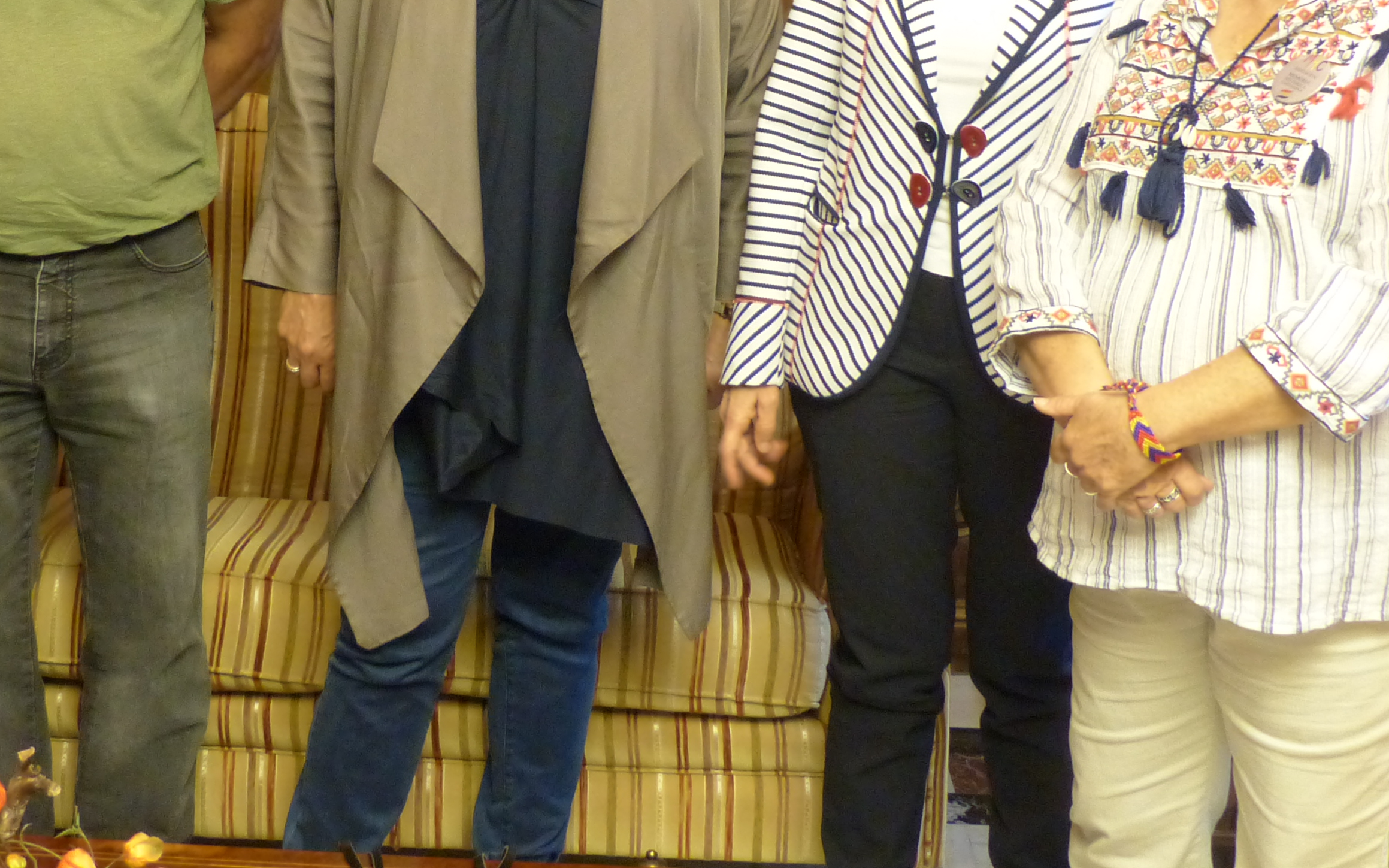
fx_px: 2423
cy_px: 29
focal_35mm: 64
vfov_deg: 19.8
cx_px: 435
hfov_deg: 31.7
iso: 400
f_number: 2.8
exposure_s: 1/15
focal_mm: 6.3
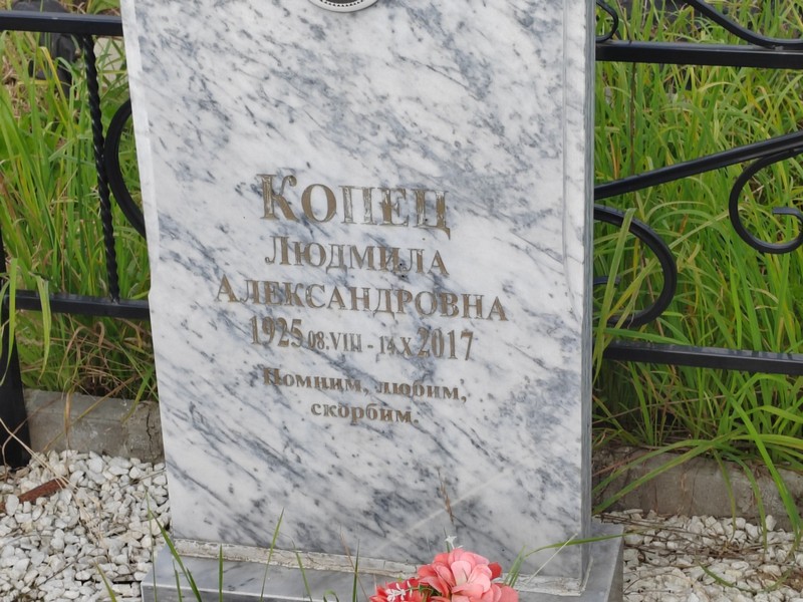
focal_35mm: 84
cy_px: 301
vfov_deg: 17.6
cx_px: 402
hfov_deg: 23.3
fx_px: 1949
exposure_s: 1/450
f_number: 1.9
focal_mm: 5.52
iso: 100
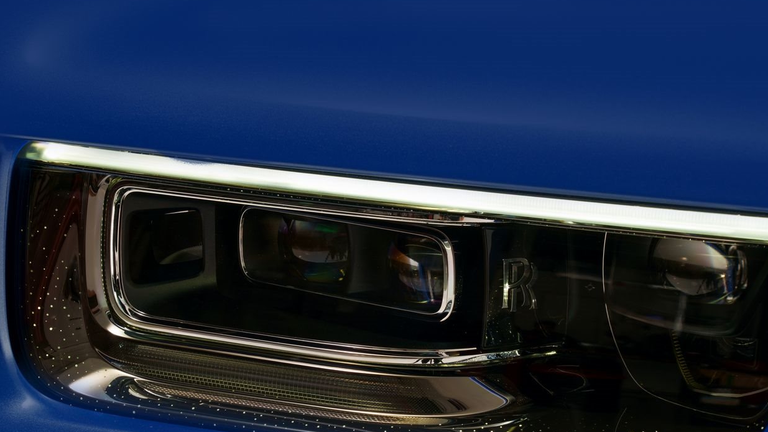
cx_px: 427
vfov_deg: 12.7
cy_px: 303
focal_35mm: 95
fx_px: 1935
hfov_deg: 22.4
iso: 160
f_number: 13
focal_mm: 70
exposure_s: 1/2
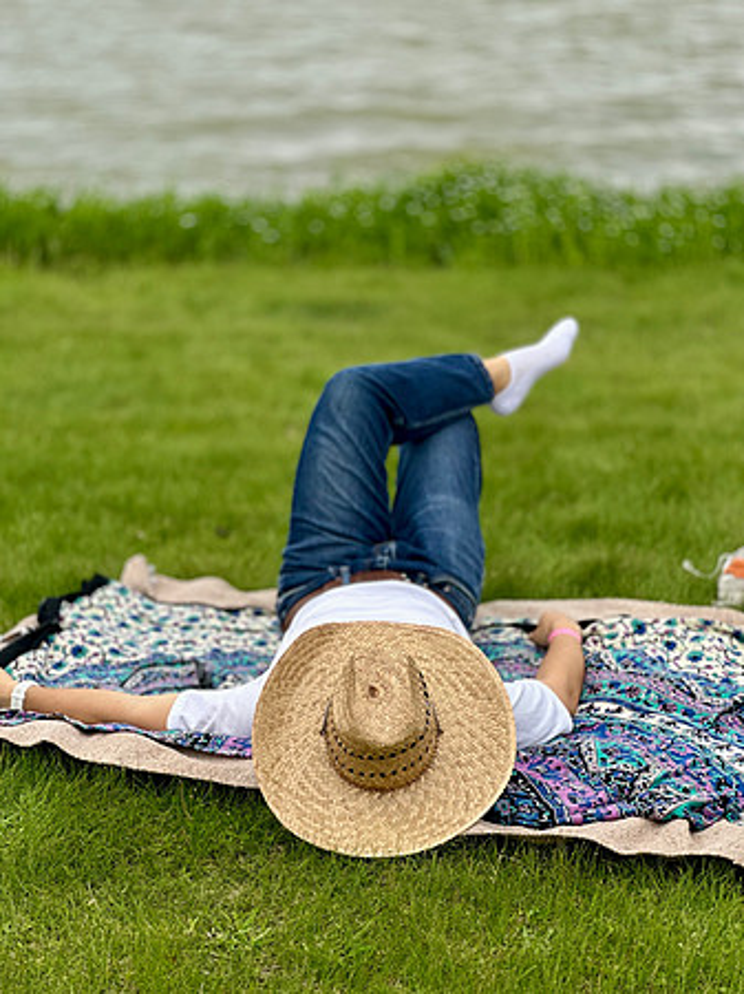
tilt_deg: -12.6
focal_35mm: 77
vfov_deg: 25.3
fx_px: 2209
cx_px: 372
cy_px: 497
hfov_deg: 19.1
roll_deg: +0.7
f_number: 2.8
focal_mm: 9
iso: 20
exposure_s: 1/151
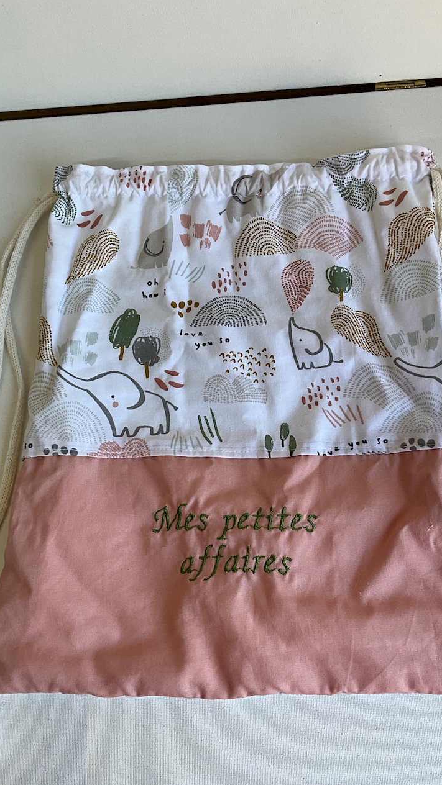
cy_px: 396
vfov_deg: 61.0
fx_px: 667
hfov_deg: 36.6
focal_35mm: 32
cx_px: 256
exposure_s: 1/122
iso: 20
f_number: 1.8
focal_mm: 3
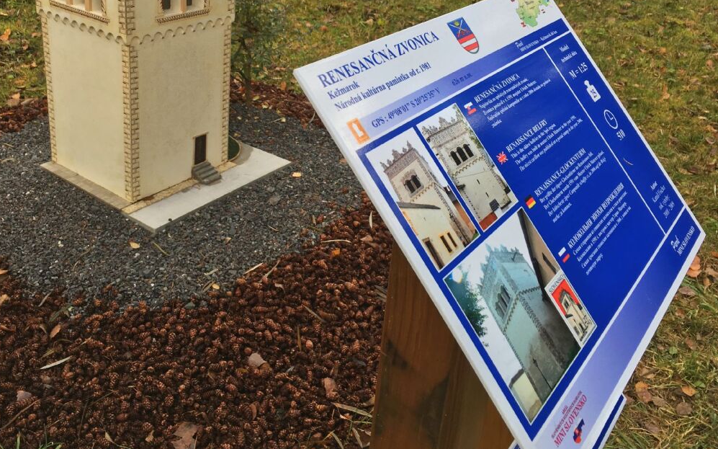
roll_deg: -3.7
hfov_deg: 52.5
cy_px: 126
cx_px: 295
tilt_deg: -21.9
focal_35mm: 37
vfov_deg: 33.9
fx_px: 724
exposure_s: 1/340
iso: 25
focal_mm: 4.15
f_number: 2.2
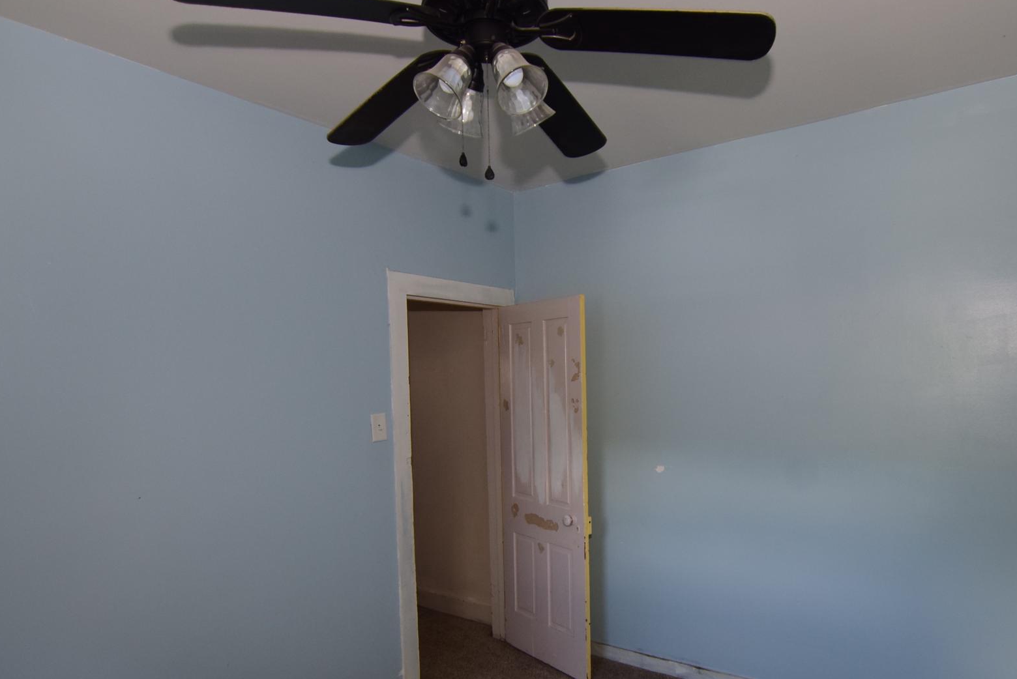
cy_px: 427
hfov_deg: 79.1
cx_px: 567
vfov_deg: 57.3
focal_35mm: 22
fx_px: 612
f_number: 7.1
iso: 800
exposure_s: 1/60
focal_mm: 11
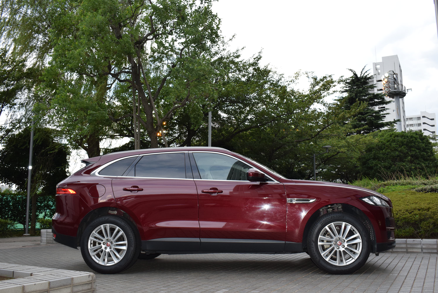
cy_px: 146
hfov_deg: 55.1
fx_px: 420
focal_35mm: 34
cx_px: 219
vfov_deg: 38.4
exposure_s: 1/125
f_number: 5.6
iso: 560
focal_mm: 23
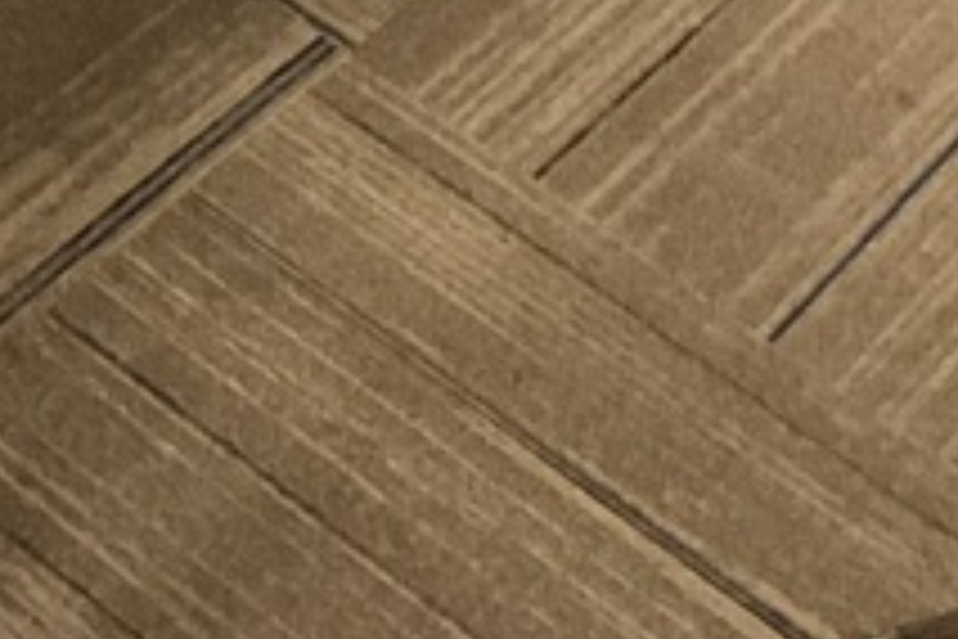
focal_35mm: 145
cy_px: -716
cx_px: -1120
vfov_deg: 8.8
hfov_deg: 12.1
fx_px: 3858
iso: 80
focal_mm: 3
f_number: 1.8
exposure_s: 1/60
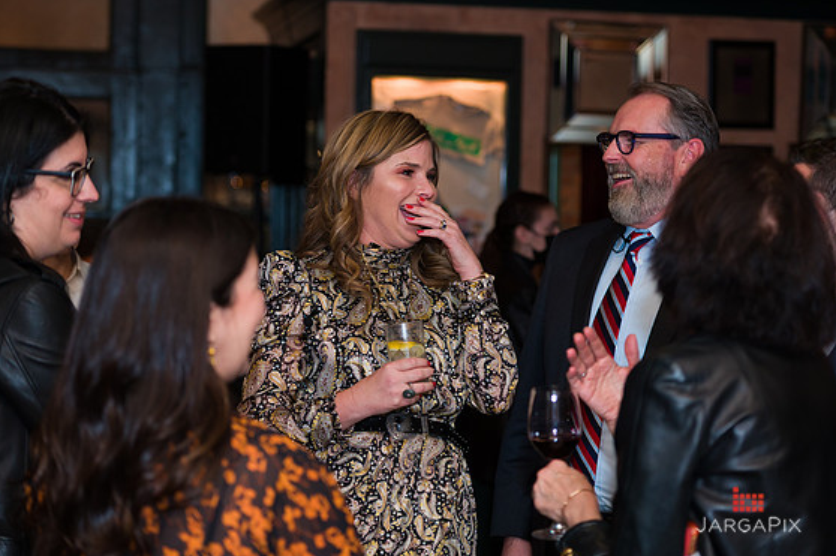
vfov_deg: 17.5
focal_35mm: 78
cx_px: 405
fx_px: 1810
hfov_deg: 26.0
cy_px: 276
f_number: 3.2
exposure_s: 1/125
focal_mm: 75
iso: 1600
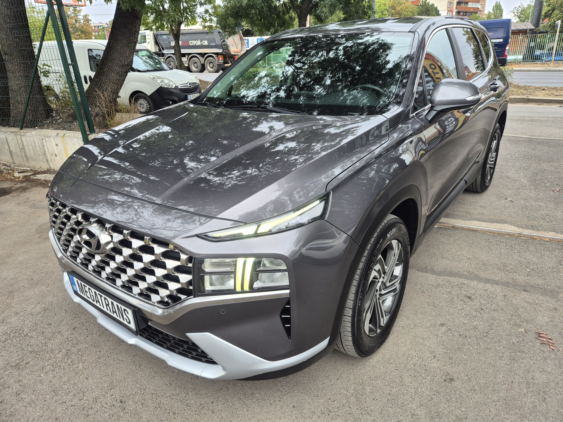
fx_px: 374
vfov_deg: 58.9
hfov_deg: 73.9
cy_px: 211
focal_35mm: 23
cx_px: 282
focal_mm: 5.4
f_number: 1.8
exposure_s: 1/180
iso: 40
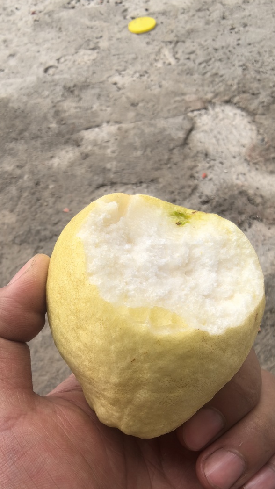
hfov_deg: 38.8
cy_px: 243
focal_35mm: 30
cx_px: 160
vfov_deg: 64.3
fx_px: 389
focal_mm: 1.95
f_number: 2.2
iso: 50
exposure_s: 1/207
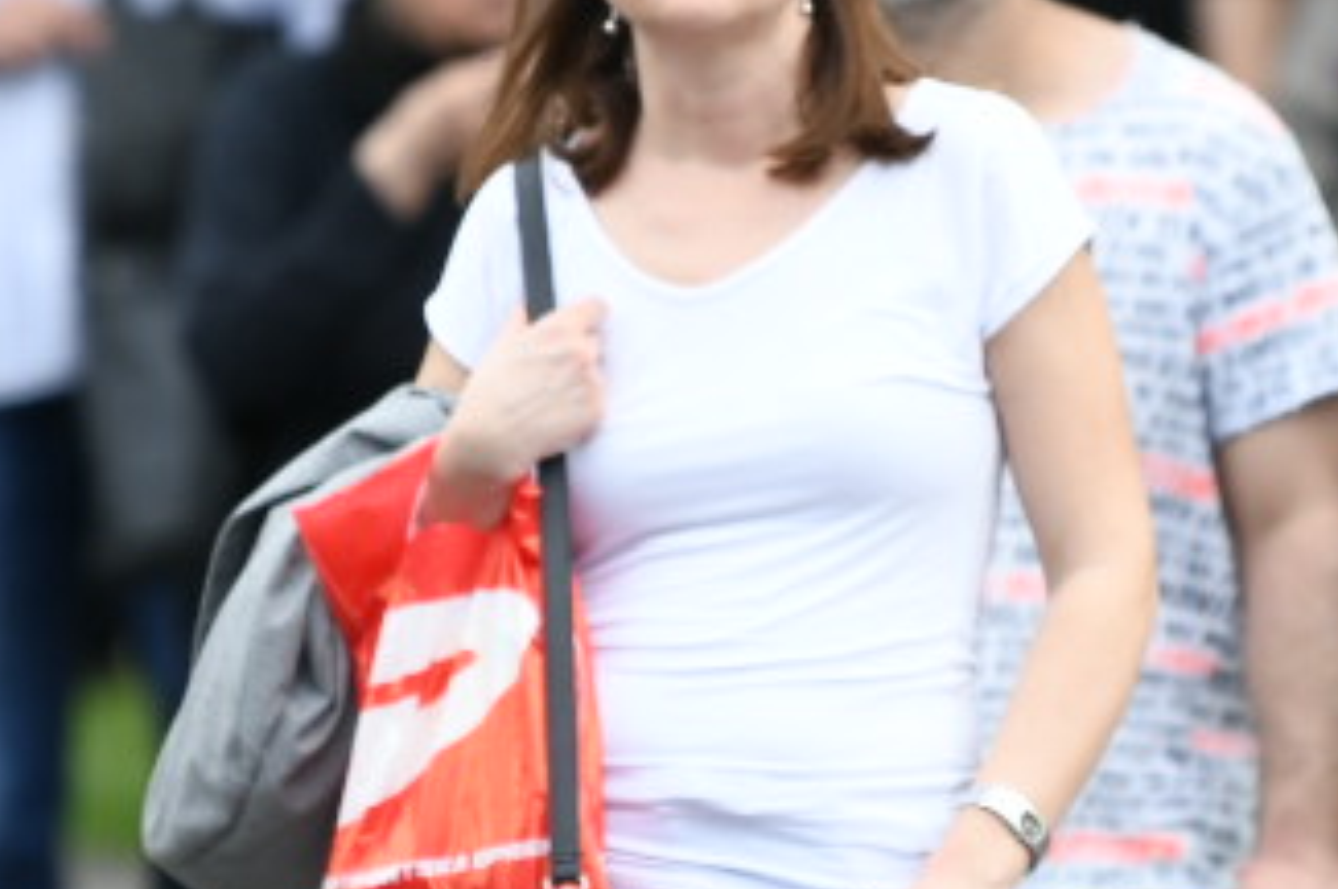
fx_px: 37054
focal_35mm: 998
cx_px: 786
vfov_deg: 1.4
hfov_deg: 2.1
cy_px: 601
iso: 500
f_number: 2.8
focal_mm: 200
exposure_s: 1/2000
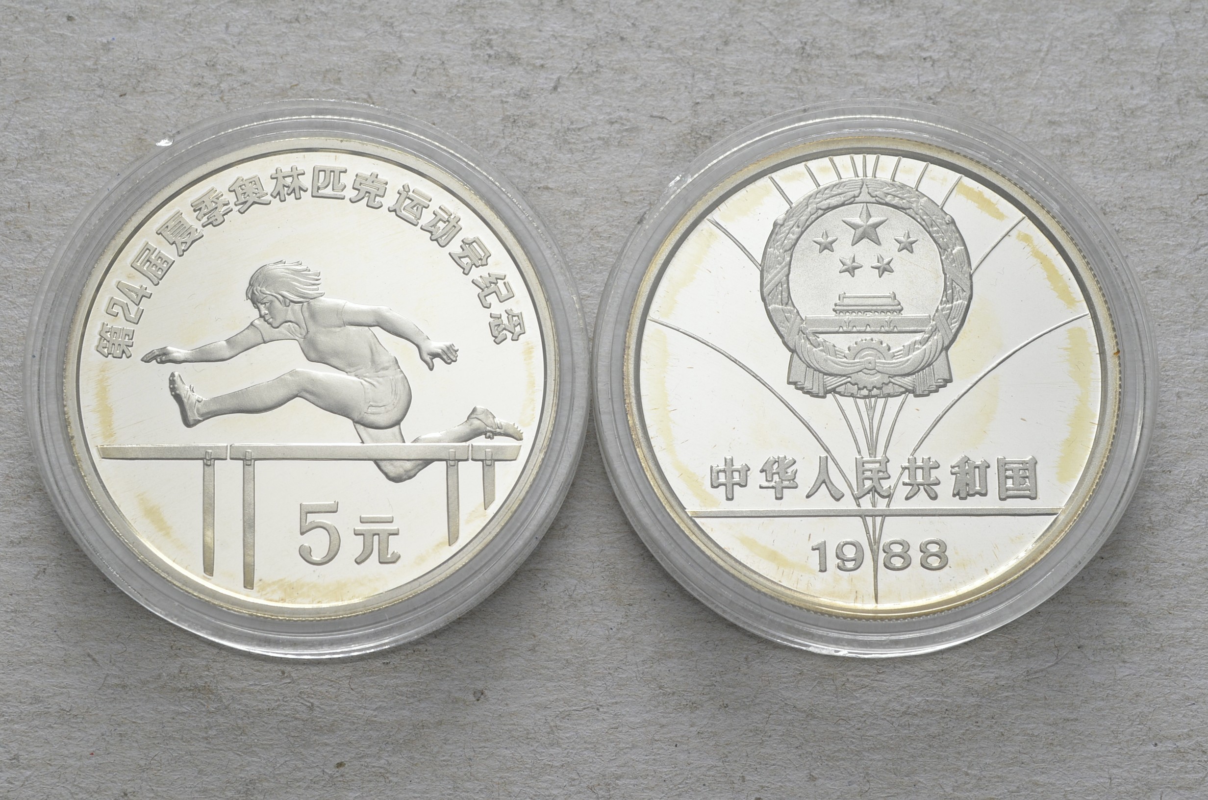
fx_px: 2411
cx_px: 604
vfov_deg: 18.8
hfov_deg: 28.1
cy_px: 400
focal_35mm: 72
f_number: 14
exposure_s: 1/250
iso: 400
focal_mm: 48
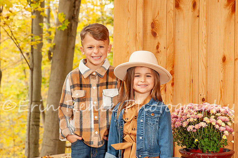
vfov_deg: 14.2
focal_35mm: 96
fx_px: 635
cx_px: 140
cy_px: 61
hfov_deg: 21.2
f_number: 6.3
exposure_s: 1/160
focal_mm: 70
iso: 500
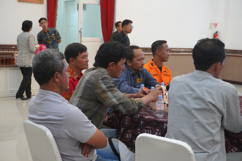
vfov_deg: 24.4
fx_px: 373
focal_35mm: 56
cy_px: 80
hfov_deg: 35.9
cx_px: 121
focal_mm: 37
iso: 5000
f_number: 5.6
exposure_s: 1/160
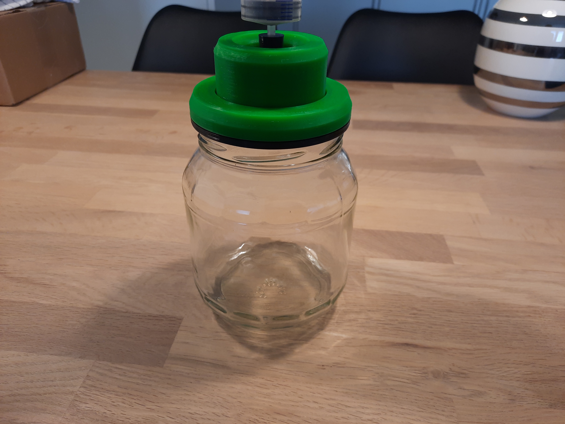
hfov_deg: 69.4
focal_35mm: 25
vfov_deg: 54.9
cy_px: 212
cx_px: 282
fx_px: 408
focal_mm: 4.6
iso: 160
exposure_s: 1/50
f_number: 2
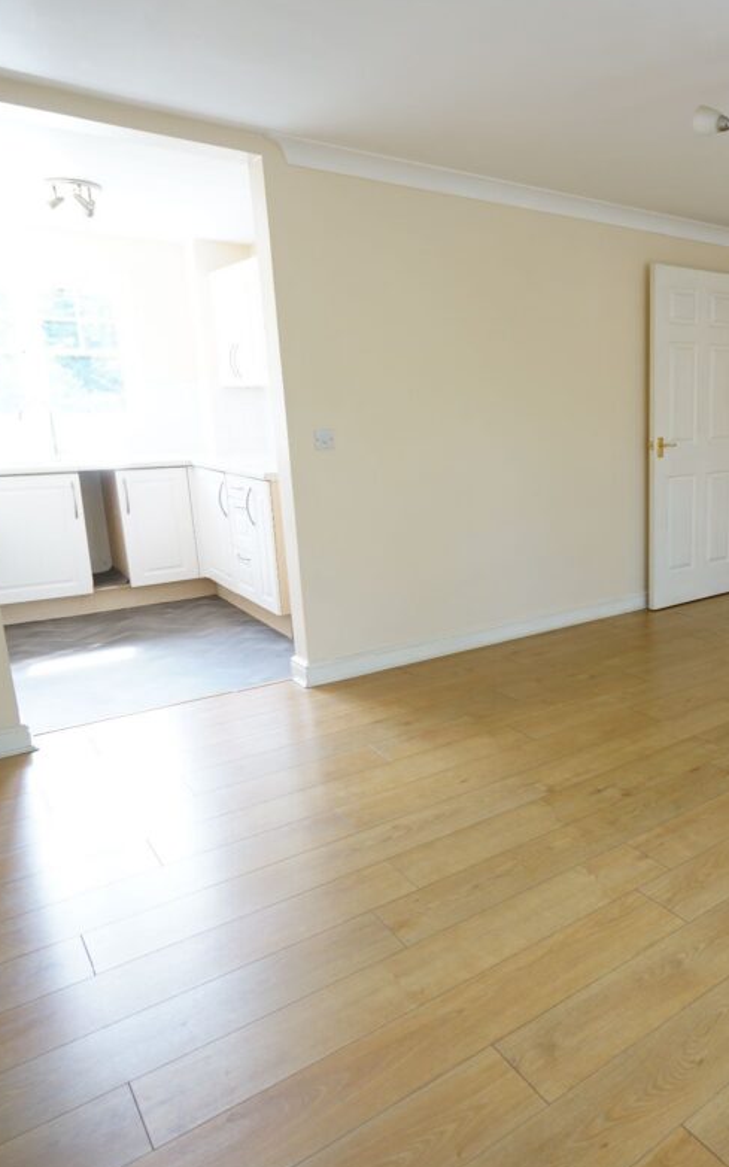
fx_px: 795
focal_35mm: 25
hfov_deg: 45.4
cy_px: 581
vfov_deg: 72.6
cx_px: 634
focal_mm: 16
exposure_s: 1/40
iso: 500
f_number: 5
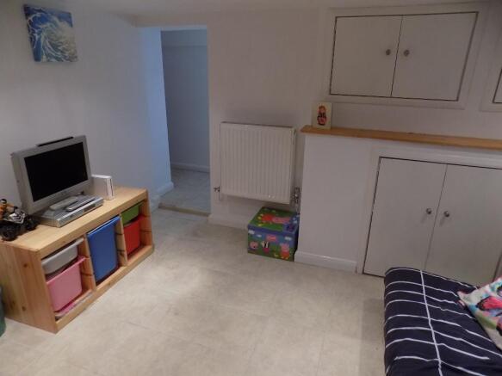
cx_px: 251
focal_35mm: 23
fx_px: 333
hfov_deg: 73.9
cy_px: 188
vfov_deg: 58.9
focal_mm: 4
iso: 180
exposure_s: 1/30
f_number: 3.1
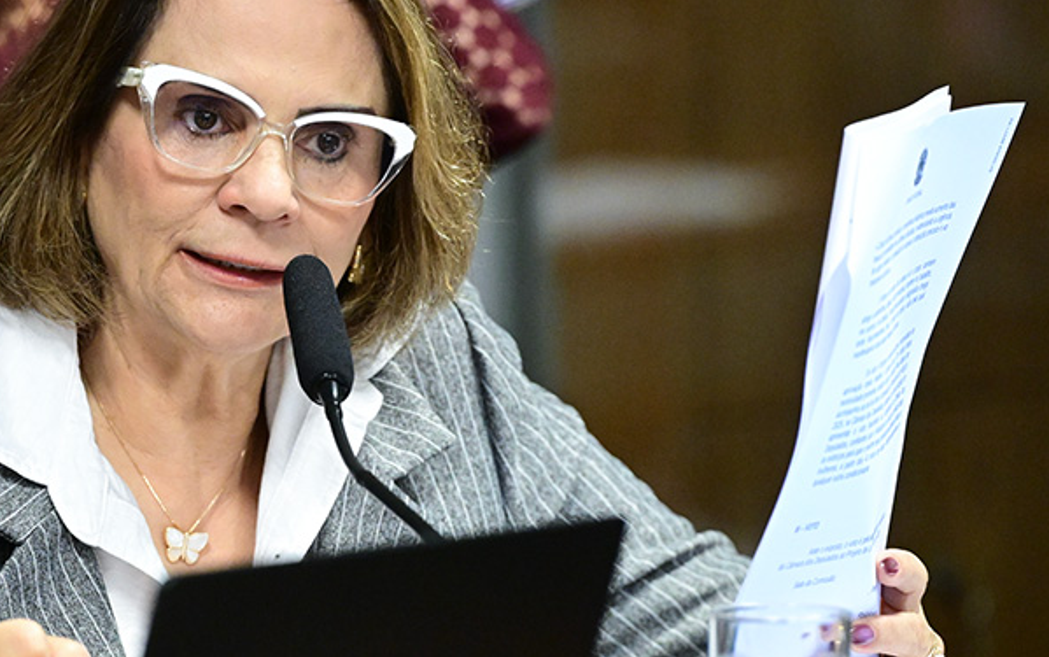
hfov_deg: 4.8
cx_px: 364
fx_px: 12528
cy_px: 317
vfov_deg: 3.0
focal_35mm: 438
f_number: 3.2
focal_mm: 200
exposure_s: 1/200
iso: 5000
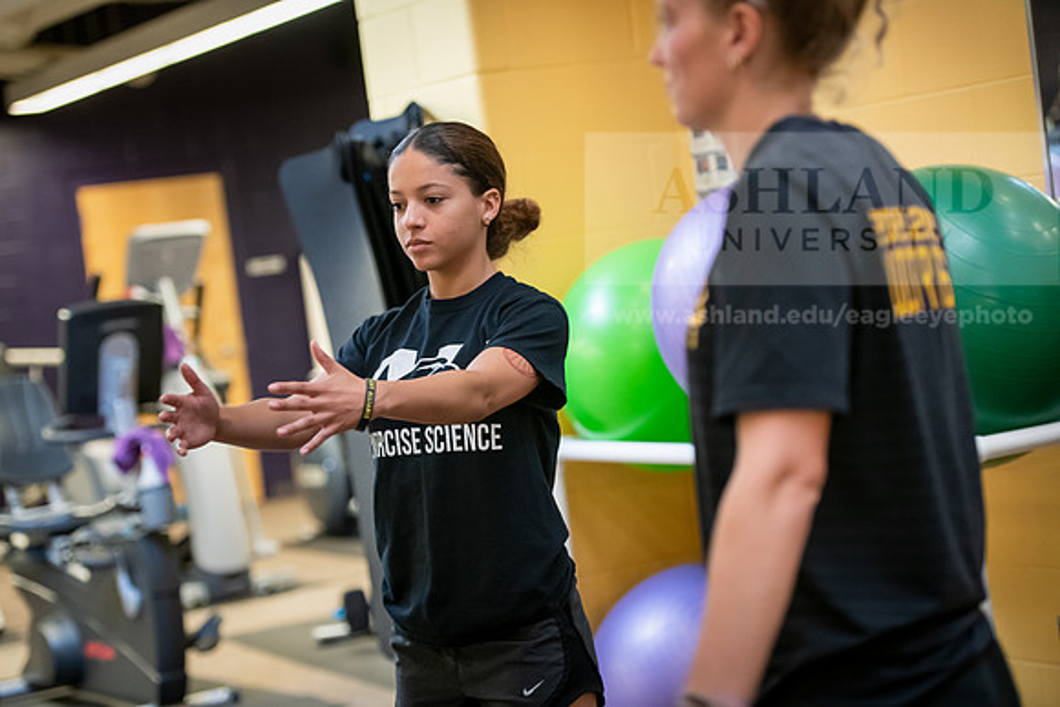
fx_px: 2650
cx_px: 530
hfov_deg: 22.6
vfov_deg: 15.2
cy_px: 354
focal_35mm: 90
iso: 2000
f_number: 2.8
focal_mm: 90
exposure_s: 1/160
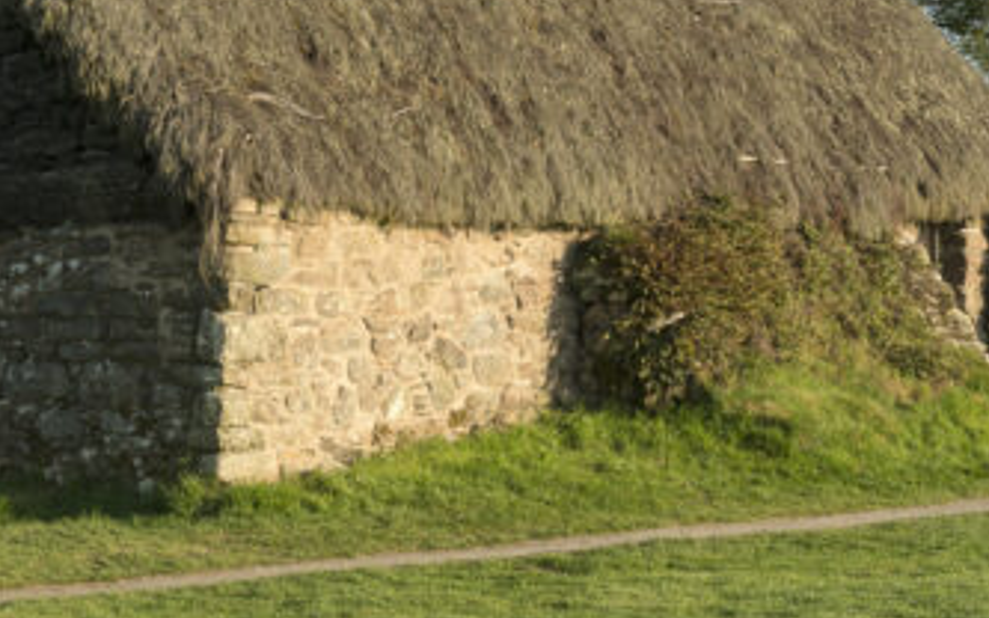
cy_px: -1
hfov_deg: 17.5
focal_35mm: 119
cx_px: 419
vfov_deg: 10.9
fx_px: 3207
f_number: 14
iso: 160
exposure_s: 1/160
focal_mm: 38
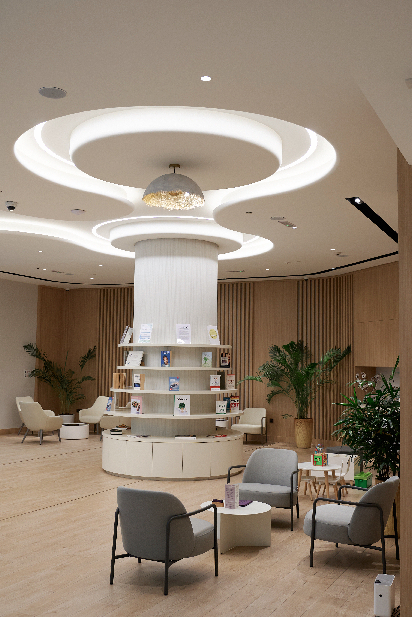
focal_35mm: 38
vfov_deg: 50.7
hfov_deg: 35.1
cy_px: 308
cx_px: 206
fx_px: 651
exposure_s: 1/100
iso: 1000
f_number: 5
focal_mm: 38
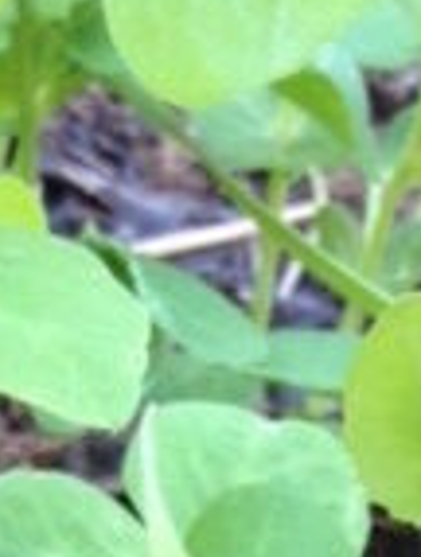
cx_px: 207
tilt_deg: -46.3
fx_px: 4036
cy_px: 1850
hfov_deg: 6.0
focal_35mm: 250
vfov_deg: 6.9
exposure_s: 1/60
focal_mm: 4.28
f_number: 2.4
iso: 64
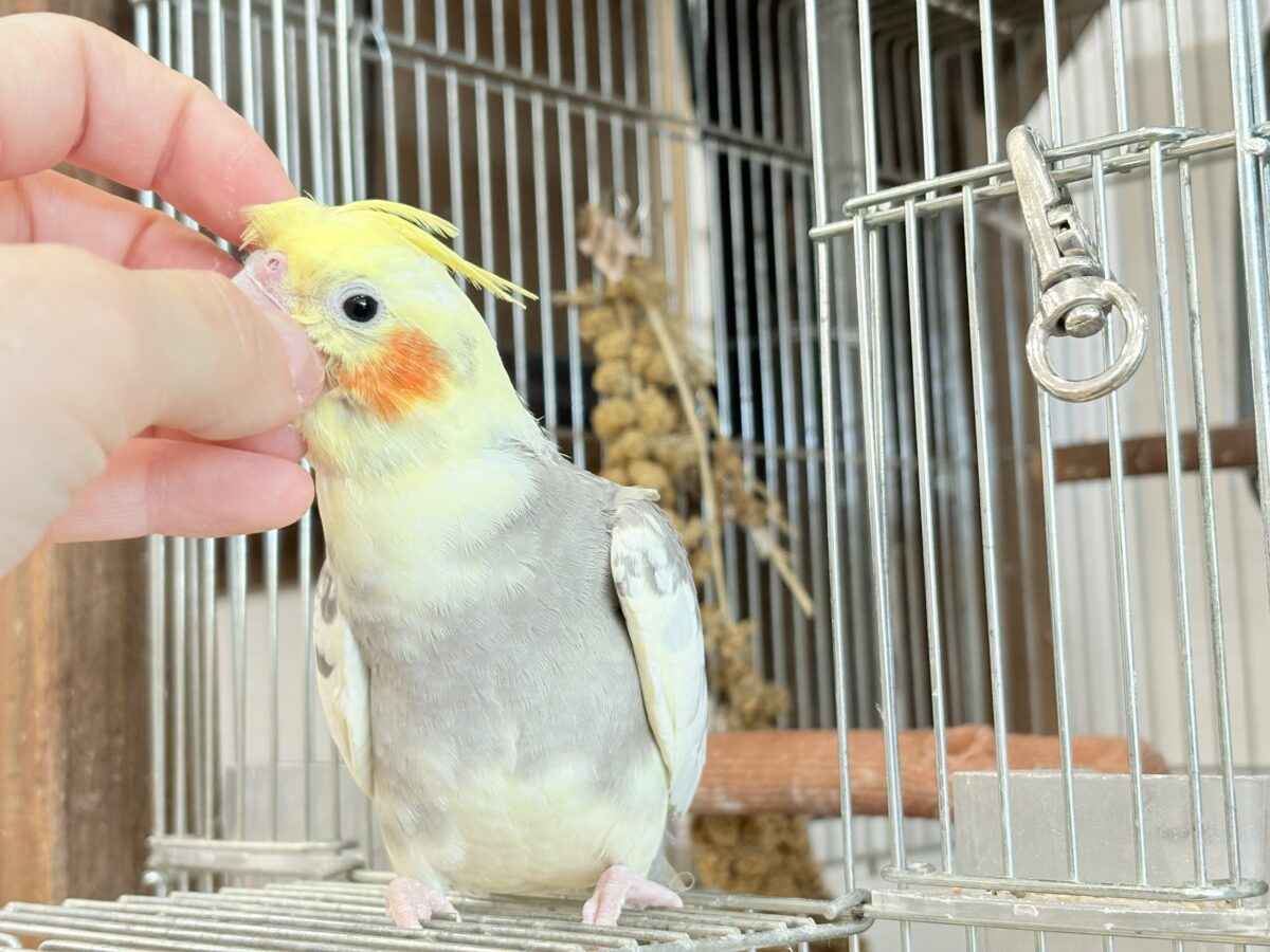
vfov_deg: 28.0
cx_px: 635
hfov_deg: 36.8
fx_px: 1908
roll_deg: +2.5
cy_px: 476
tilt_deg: +6.5
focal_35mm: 52
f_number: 1.6
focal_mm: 5.96
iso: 80
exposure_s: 1/50
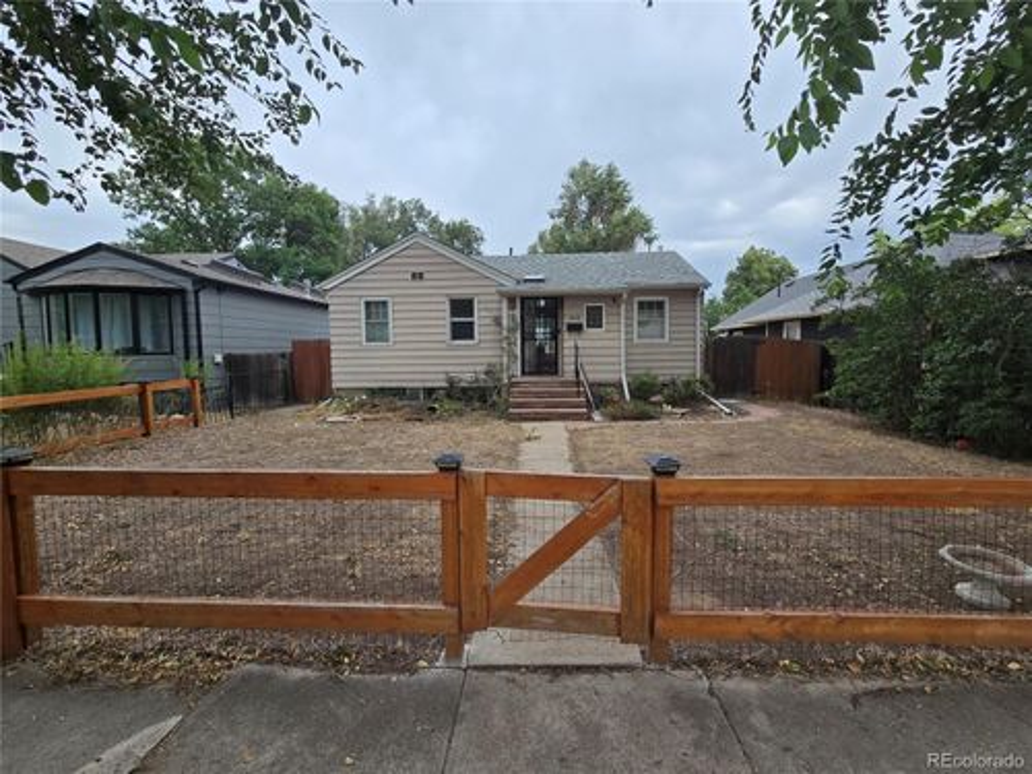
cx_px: 516
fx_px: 388
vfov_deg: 89.9
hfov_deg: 106.2
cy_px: 387
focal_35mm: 13
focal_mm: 2.2
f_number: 2.2
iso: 50
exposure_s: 1/296
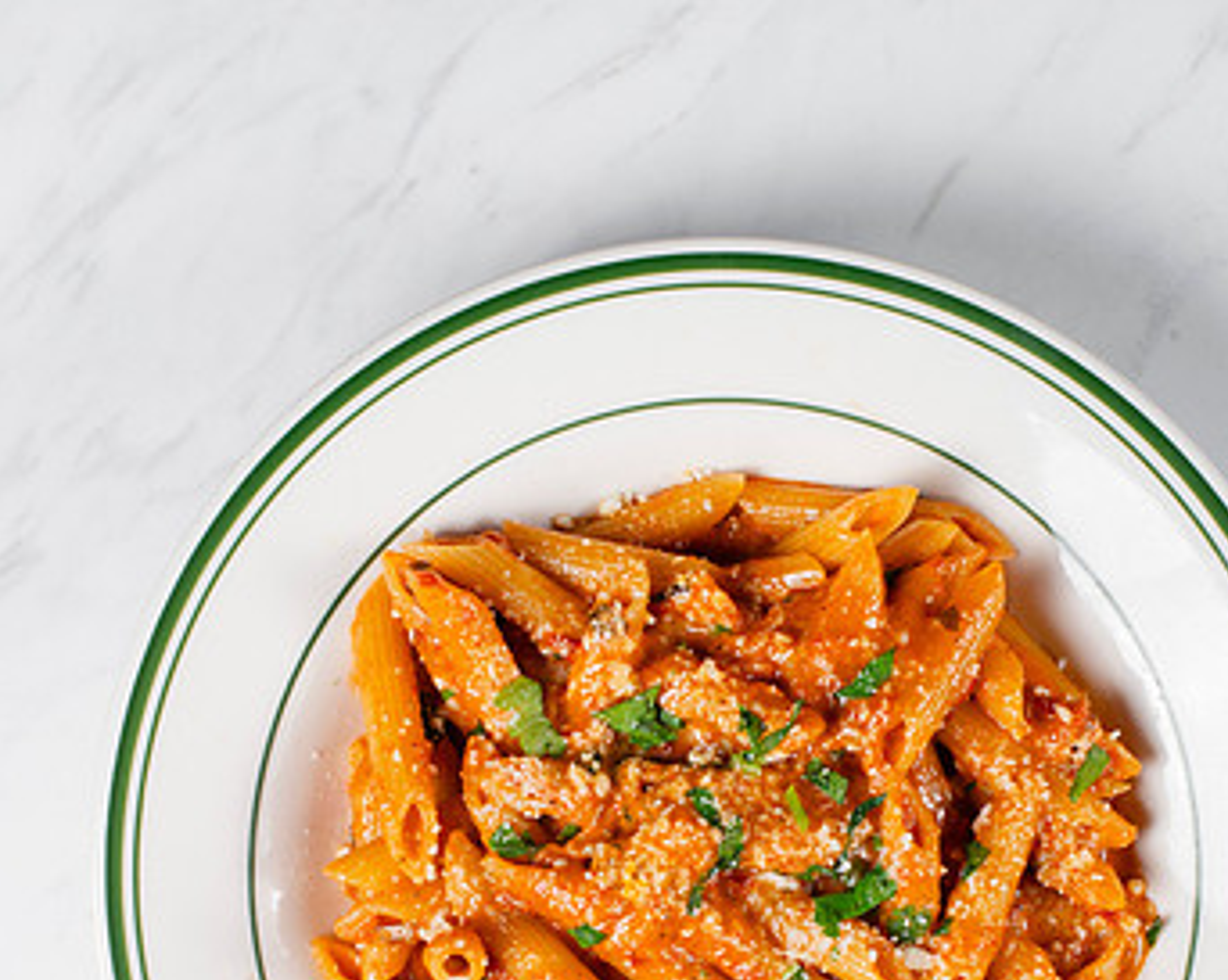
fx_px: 4031
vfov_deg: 13.7
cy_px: 892
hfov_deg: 17.3
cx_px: 701
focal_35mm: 111
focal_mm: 50
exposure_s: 1/250
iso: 200
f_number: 13
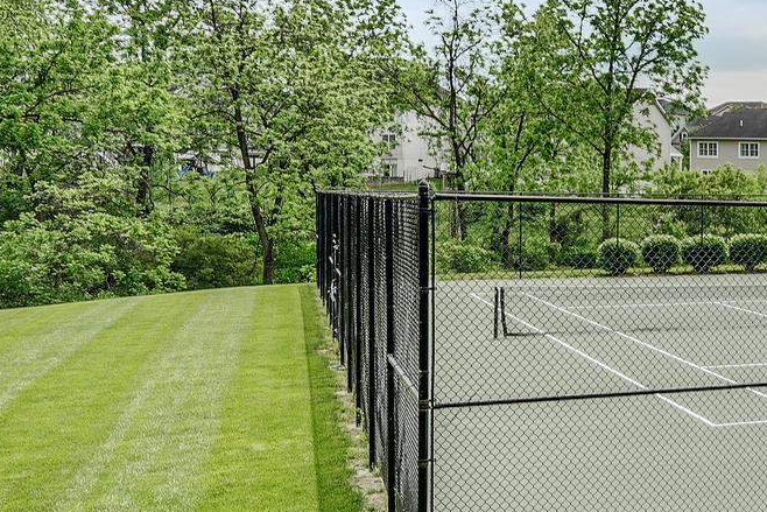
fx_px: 1193
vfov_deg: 24.2
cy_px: 223
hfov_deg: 28.0
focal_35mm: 56
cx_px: 1051
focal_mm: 18
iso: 100
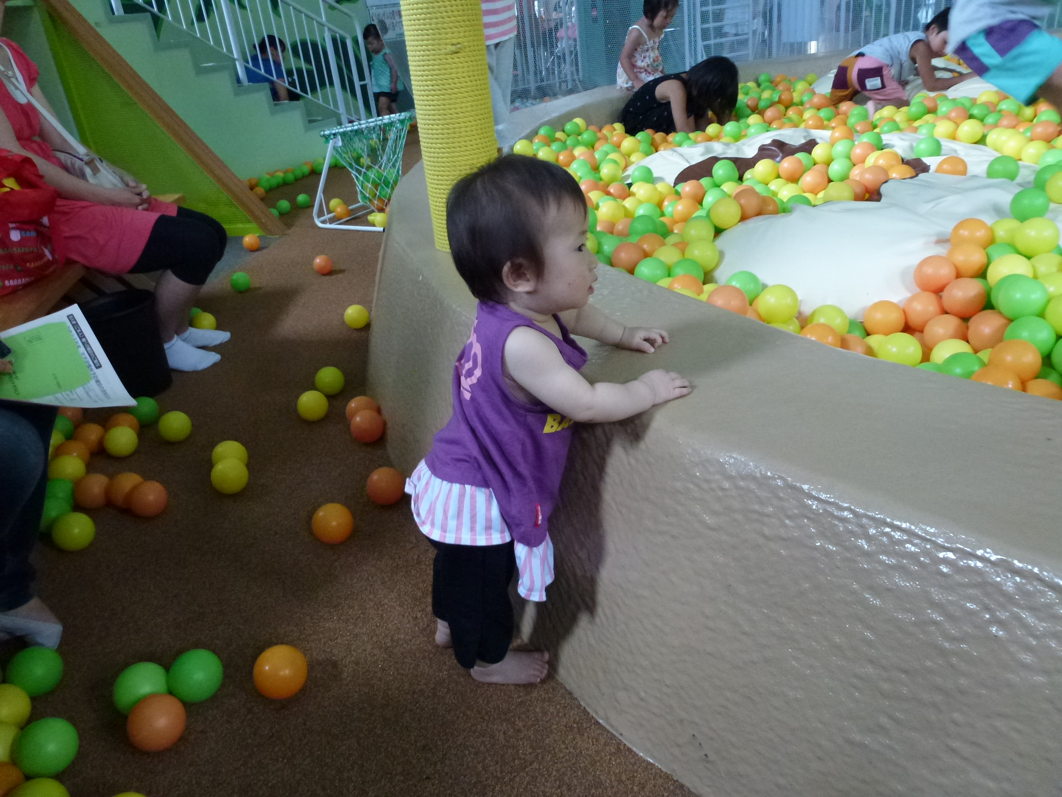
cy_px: 398
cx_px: 531
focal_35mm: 24
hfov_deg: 71.6
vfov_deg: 56.8
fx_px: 736
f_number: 3.3
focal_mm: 4.3
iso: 400
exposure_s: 1/40
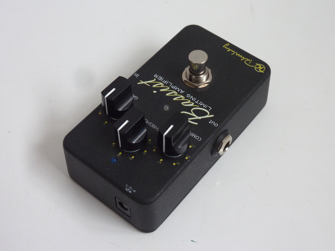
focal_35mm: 55
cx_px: 168
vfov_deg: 26.6
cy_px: 126
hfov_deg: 34.9
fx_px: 532
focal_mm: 9.1
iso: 200
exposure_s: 1/15
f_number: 3.9
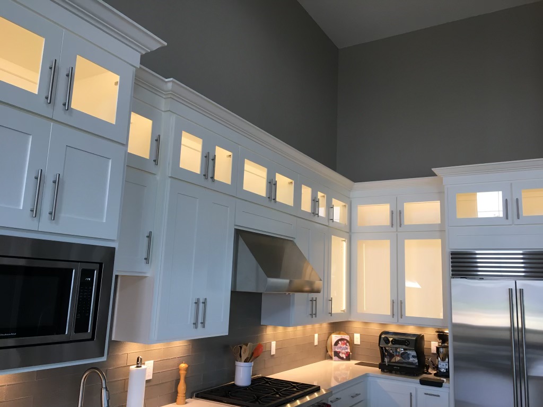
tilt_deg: +10.4
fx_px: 455
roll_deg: -2.3
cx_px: 272
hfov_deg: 61.7
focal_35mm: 29
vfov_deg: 48.2
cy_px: 204
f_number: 2.2
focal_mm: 4.15
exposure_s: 1/40
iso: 25
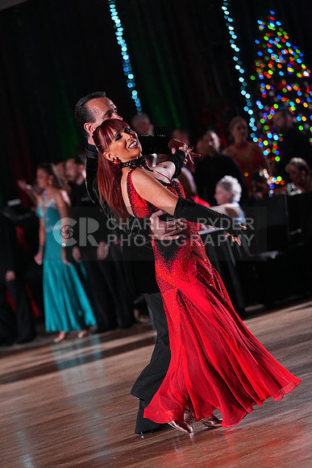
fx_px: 2170
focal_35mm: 167
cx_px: 156
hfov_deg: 8.2
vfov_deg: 12.3
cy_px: 234
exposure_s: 1/400
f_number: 4.5
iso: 6400
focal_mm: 167
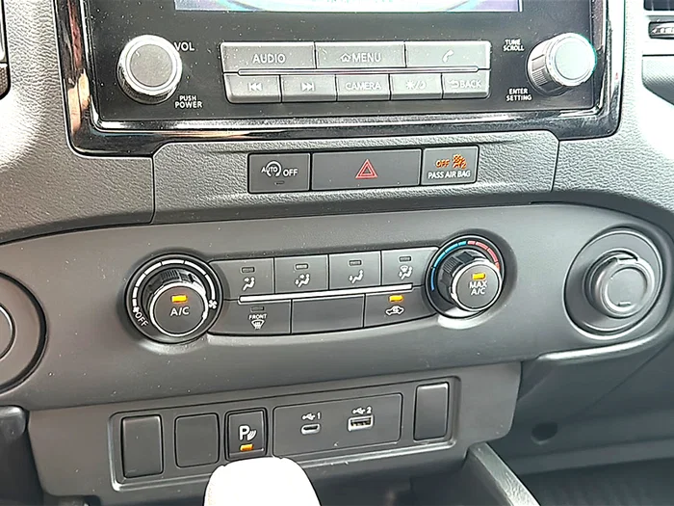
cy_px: 253
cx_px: 337
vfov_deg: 36.0
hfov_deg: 46.8
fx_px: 779
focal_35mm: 40
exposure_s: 1/40
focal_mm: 6.86
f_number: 1.78
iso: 400
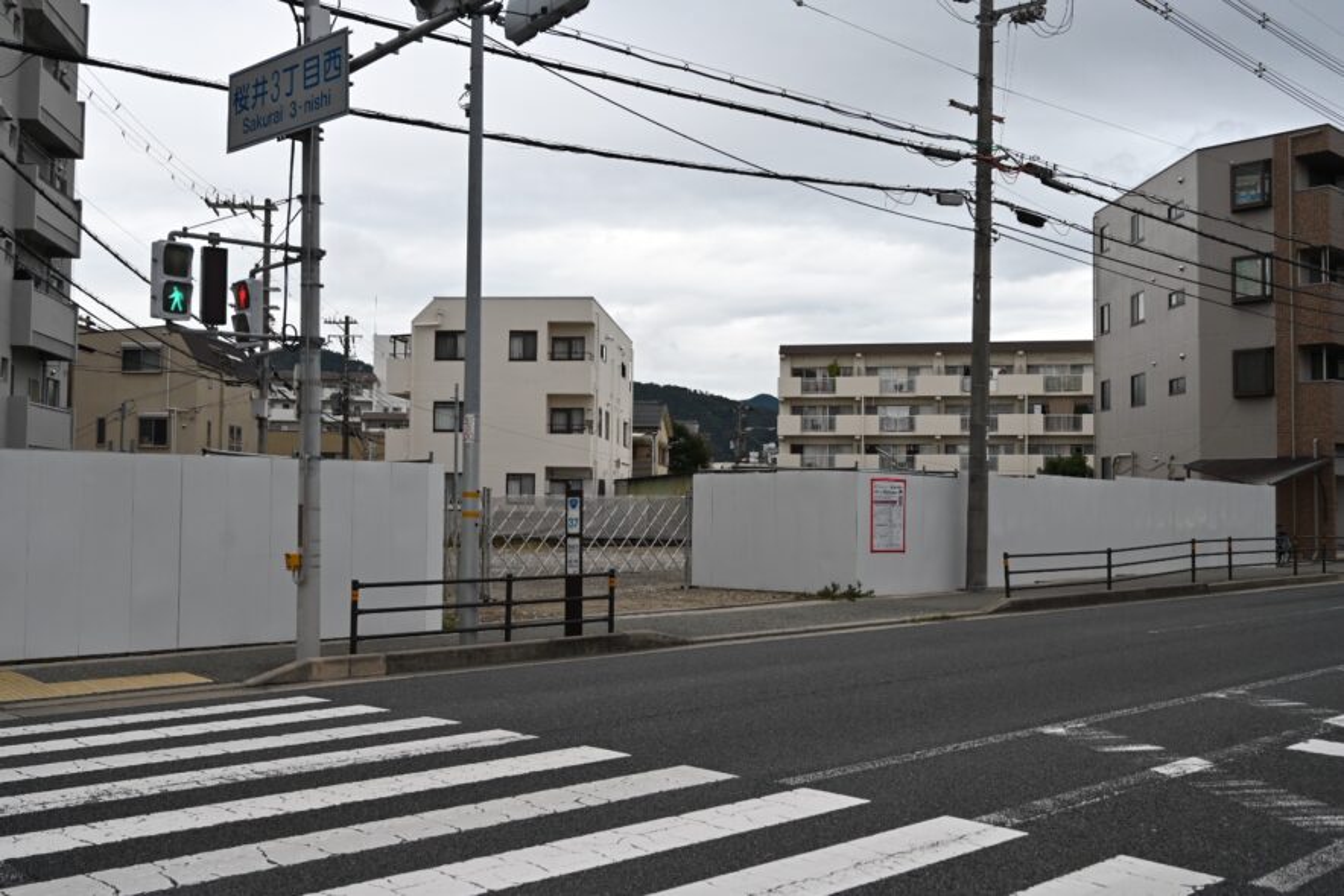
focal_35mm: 35
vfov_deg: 37.8
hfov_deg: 54.4
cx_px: 672
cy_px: 448
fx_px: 1306
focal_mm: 35
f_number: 5.6
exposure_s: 1/320
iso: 720
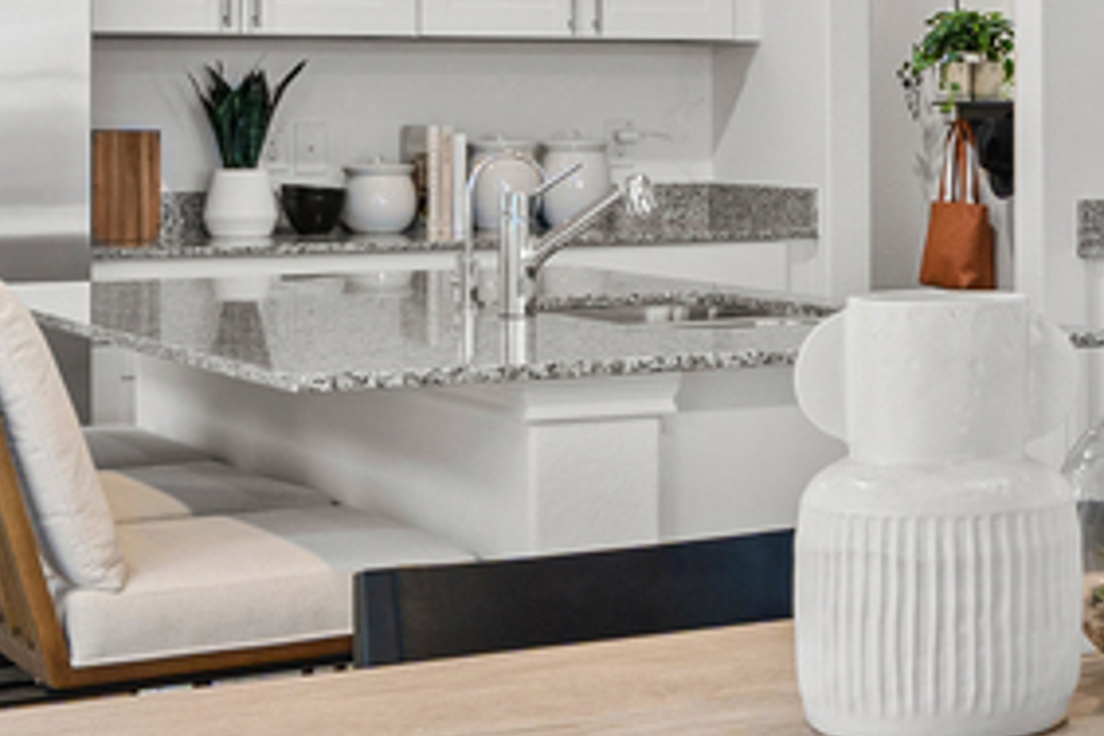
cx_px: 1210
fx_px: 2821
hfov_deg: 21.1
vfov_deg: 14.7
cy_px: 90
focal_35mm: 92
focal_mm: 16
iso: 400
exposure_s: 1/3
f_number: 8
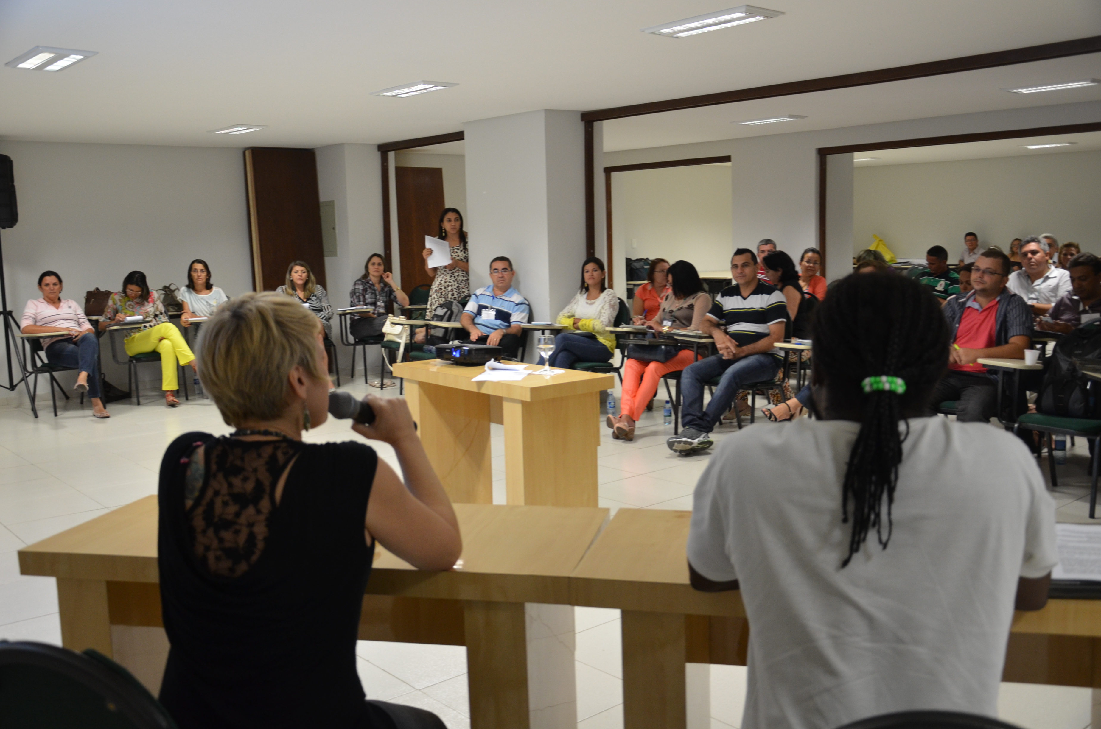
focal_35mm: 33
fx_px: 1007
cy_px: 364
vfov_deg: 39.8
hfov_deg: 57.3
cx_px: 550
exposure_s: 1/40
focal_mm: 22
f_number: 3.8
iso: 800
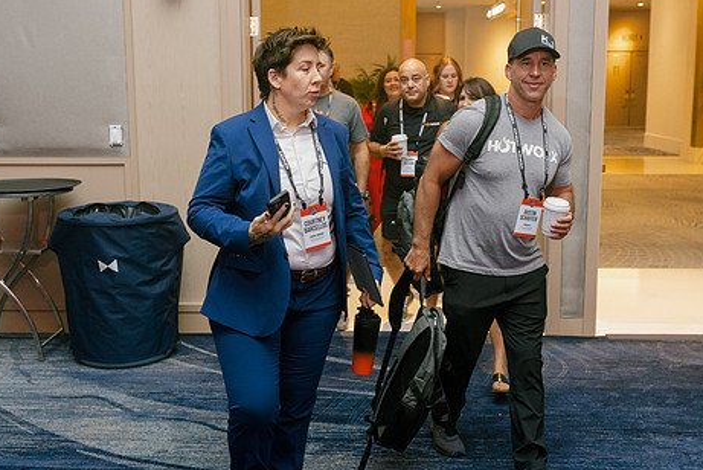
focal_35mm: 44
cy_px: 207
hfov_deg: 44.4
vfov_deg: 30.5
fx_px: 860
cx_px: 325
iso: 1250
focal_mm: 35
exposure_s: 1/160
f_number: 4
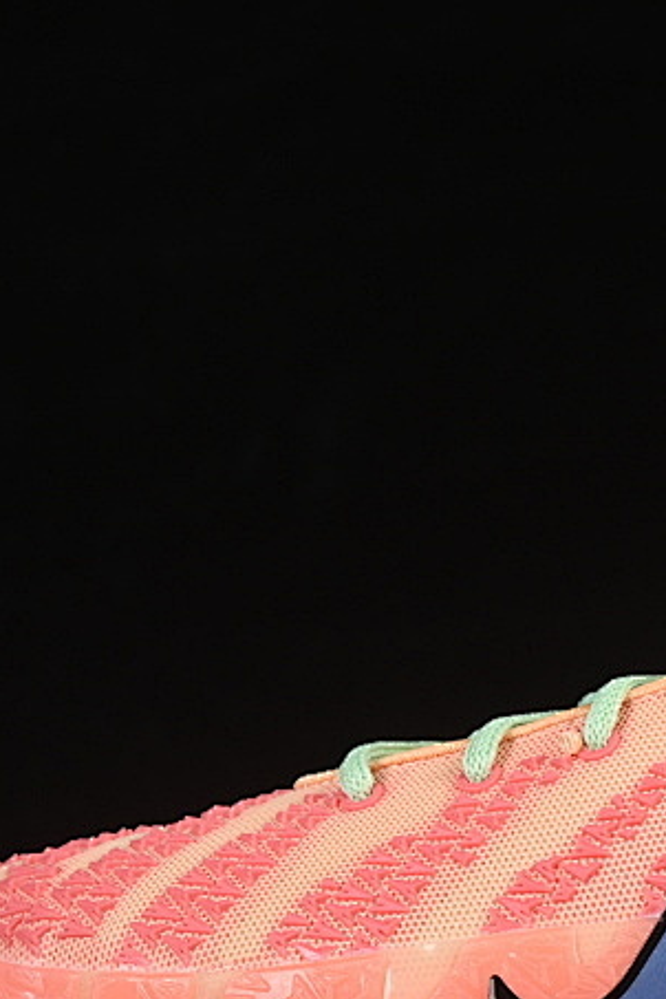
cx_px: 763
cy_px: 681
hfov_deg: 7.6
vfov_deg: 11.5
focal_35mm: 179
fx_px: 4967
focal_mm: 50
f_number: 8
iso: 160
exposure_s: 1/80
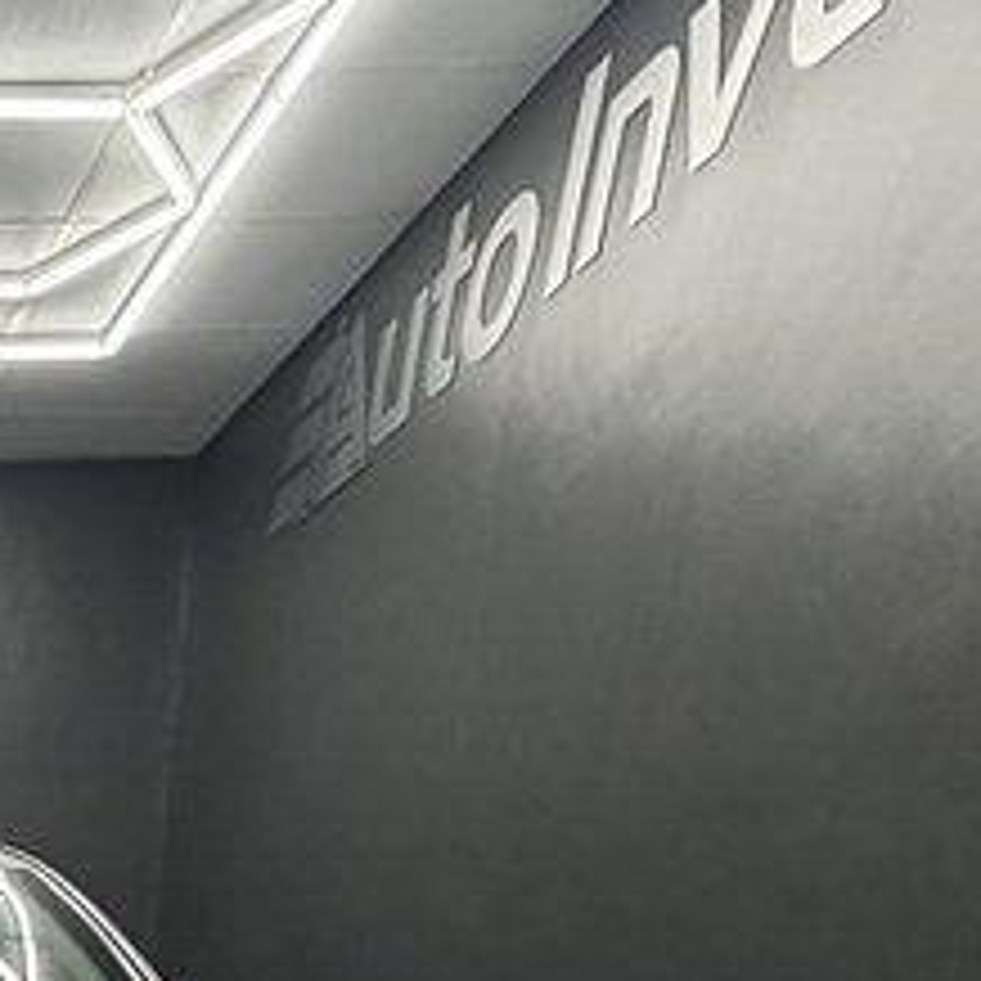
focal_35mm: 58
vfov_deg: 21.4
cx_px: -450
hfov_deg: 24.0
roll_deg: +0.0
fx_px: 1860
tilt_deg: -16.8
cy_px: 1688
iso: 50
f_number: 2.2
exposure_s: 1/100
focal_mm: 2.22
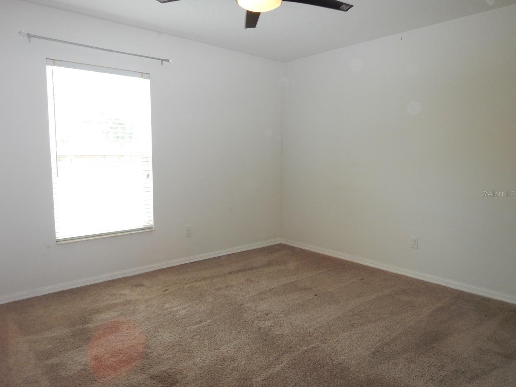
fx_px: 358
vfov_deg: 56.8
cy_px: 194
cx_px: 258
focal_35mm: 24
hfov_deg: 71.6
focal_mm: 4.3
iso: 180
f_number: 2.8
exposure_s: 1/50
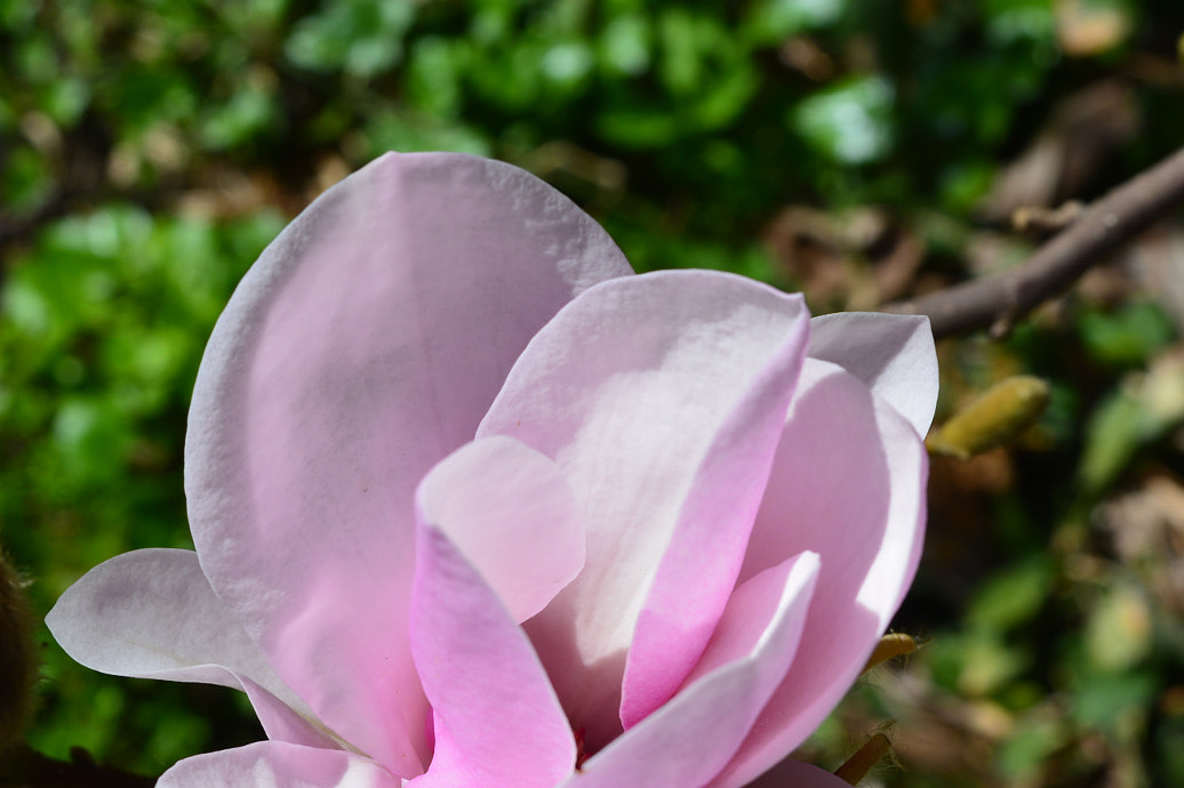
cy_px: 517
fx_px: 2893
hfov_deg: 23.0
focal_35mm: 88
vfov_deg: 15.5
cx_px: 393
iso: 100
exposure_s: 1/160
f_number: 11
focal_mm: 38
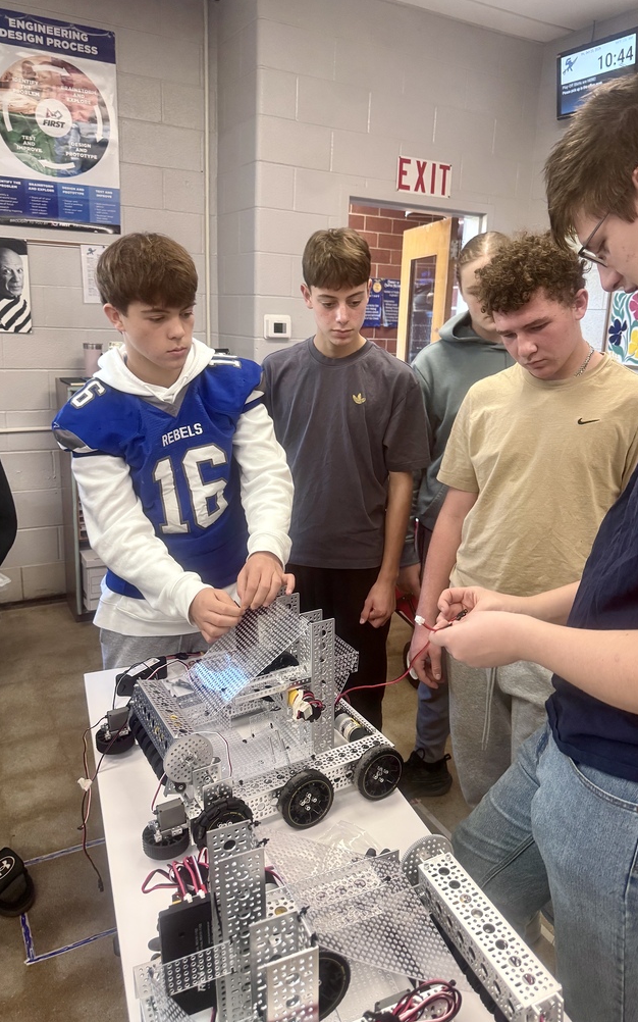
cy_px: 502
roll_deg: -1.0
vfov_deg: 70.4
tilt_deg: -13.4
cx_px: 341
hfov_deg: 47.6
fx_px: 724
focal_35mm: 26
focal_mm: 6.76
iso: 200
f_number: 1.78
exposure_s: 1/120
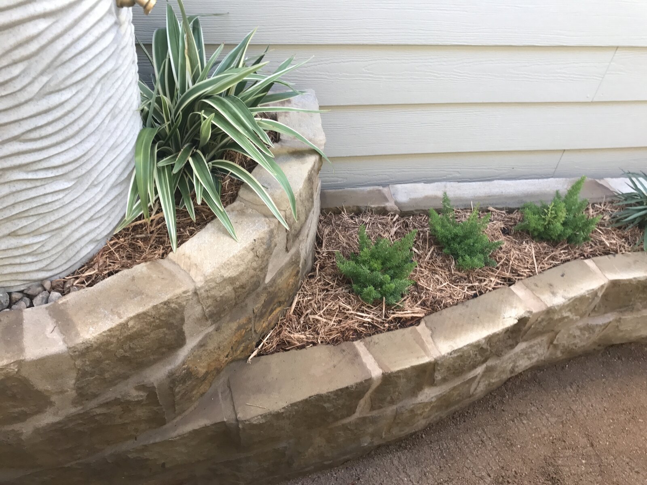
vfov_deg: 49.7
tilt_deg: -45.9
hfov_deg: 63.4
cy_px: 242
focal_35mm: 28
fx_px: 523
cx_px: 324
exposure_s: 1/60
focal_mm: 3.99
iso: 25
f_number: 1.8
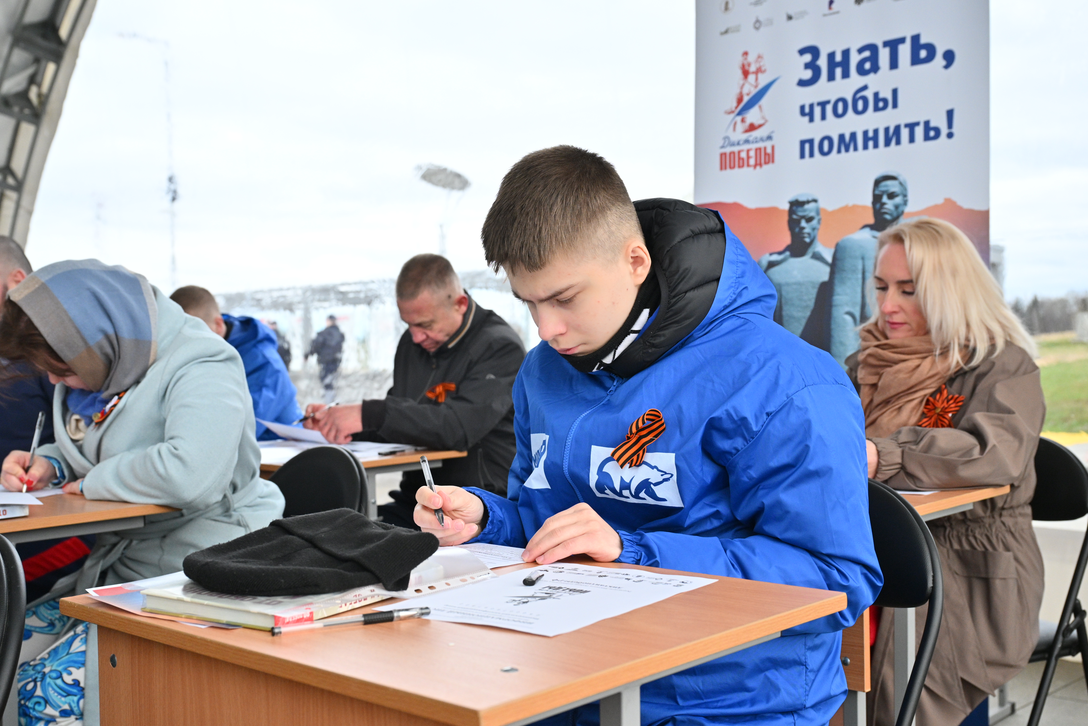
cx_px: 510
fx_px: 1239
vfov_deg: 32.6
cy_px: 359
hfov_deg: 47.4
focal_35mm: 41
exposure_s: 1/1600
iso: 1250
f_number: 5.6
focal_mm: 38
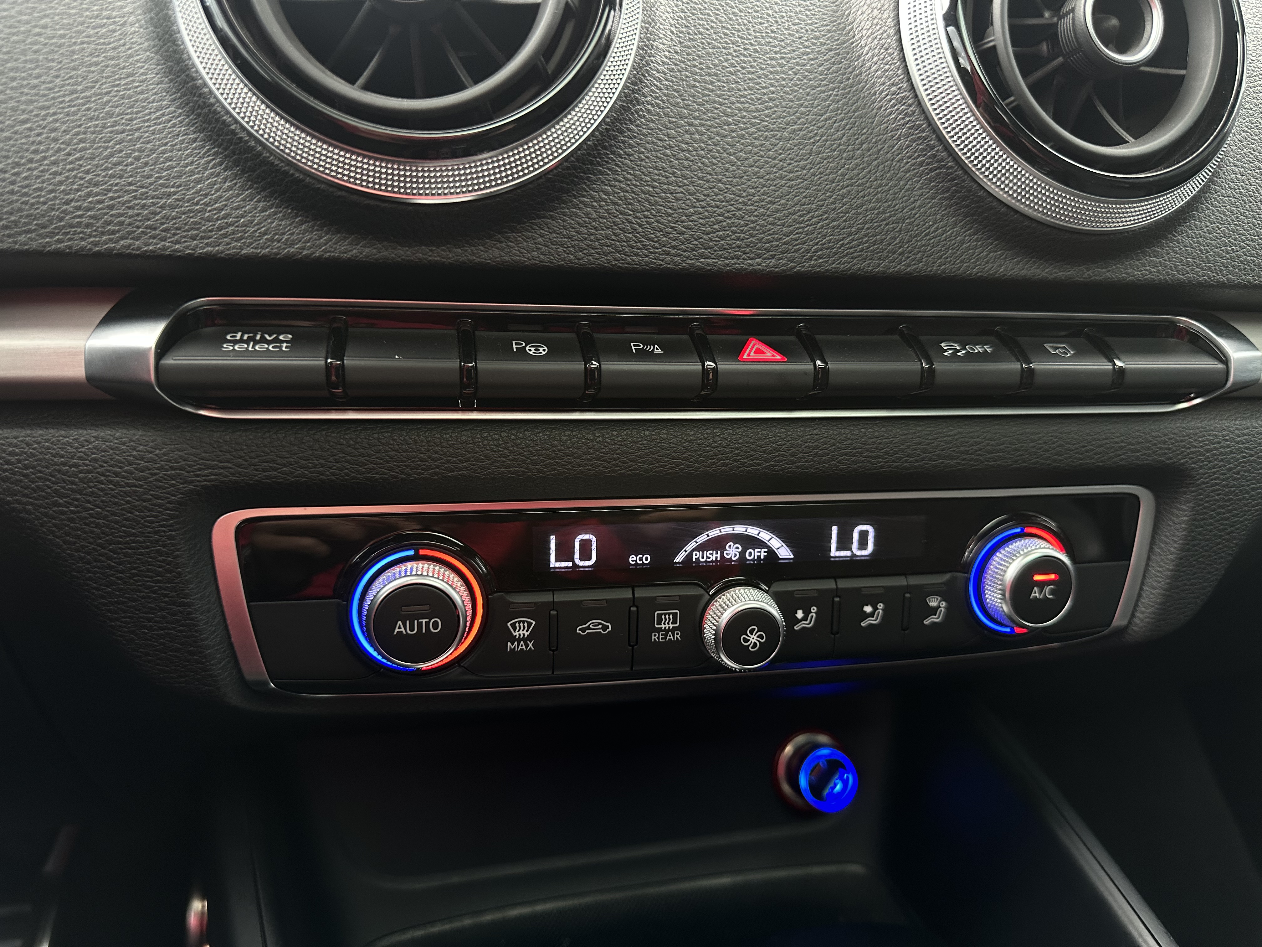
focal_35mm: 24
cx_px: 631
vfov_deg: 56.8
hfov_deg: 71.6
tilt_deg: -13.2
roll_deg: -3.3
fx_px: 875
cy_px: 474
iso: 250
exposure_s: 1/59
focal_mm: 6.86
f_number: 1.78
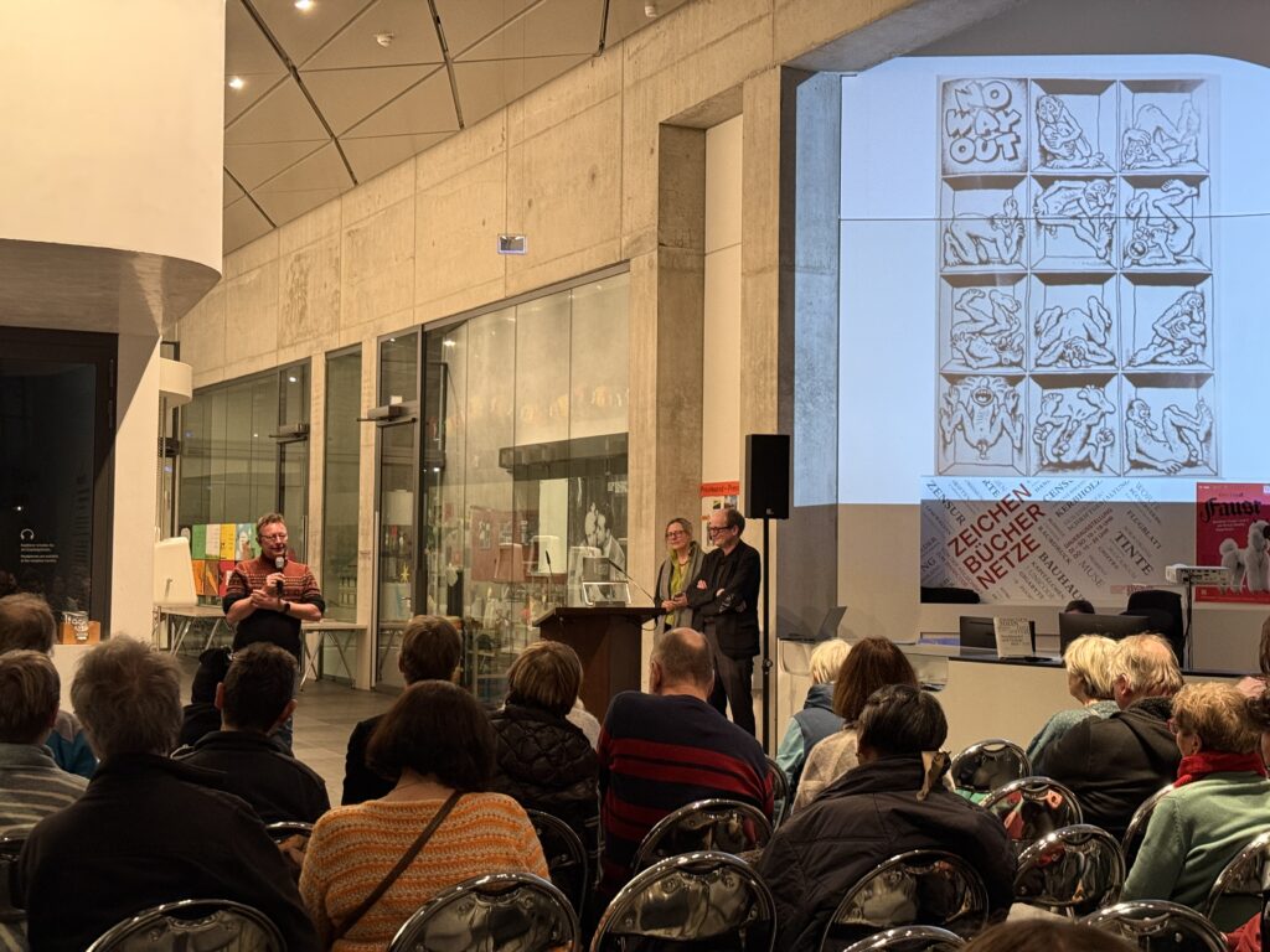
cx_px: 635
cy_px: 476
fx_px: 1761
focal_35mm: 48
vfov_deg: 30.3
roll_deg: -0.3
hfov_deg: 39.7
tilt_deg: +2.7
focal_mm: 6.76
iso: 250
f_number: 1.78
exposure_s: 1/40
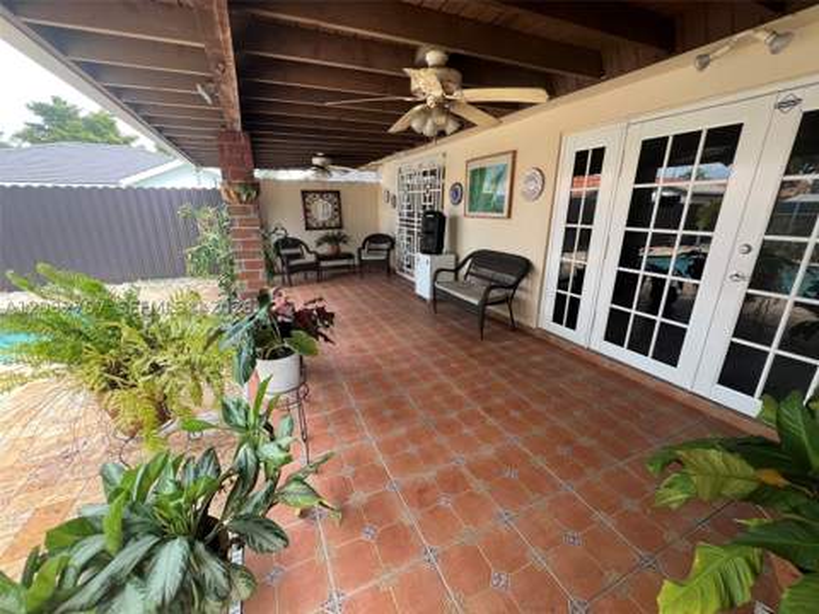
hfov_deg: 106.2
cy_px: 307
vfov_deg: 89.9
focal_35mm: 13
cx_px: 410
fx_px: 308
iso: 40
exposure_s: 1/99
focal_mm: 1.57
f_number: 1.8
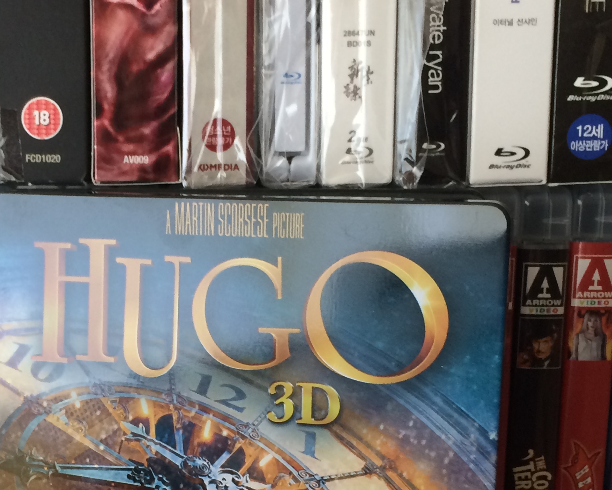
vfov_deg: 22.8
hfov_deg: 28.5
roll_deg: -0.6
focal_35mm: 66
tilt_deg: -10.3
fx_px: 1195
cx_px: 190
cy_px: 393
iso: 100
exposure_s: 1/30
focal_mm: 4.15
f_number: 2.2
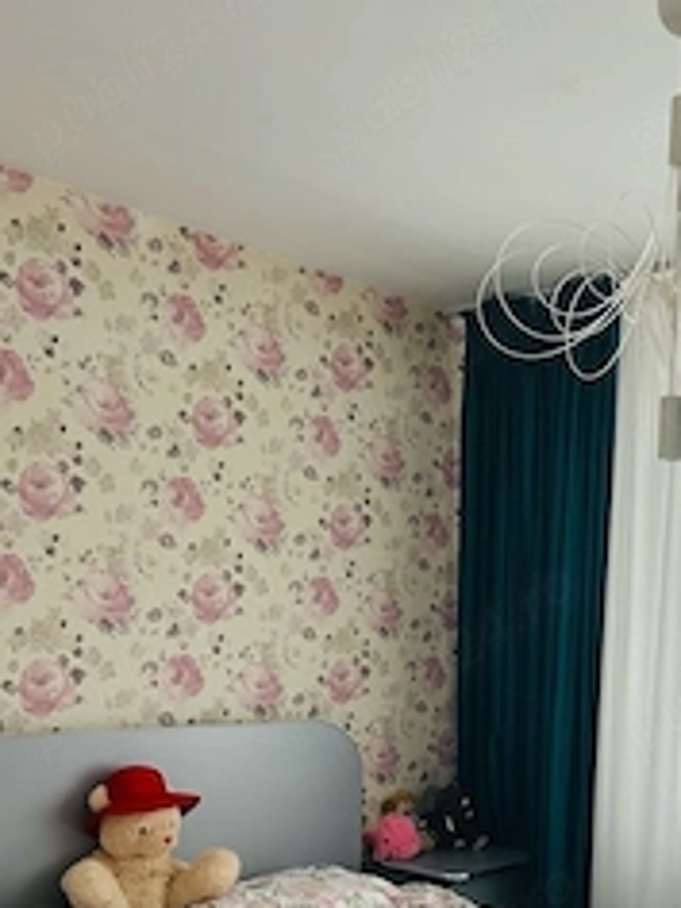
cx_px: 527
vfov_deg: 41.4
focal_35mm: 44
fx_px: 1154
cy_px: 708
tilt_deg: -3.5
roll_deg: -1.3
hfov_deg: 32.1
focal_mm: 5.7
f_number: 1.5
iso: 125
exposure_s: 1/97
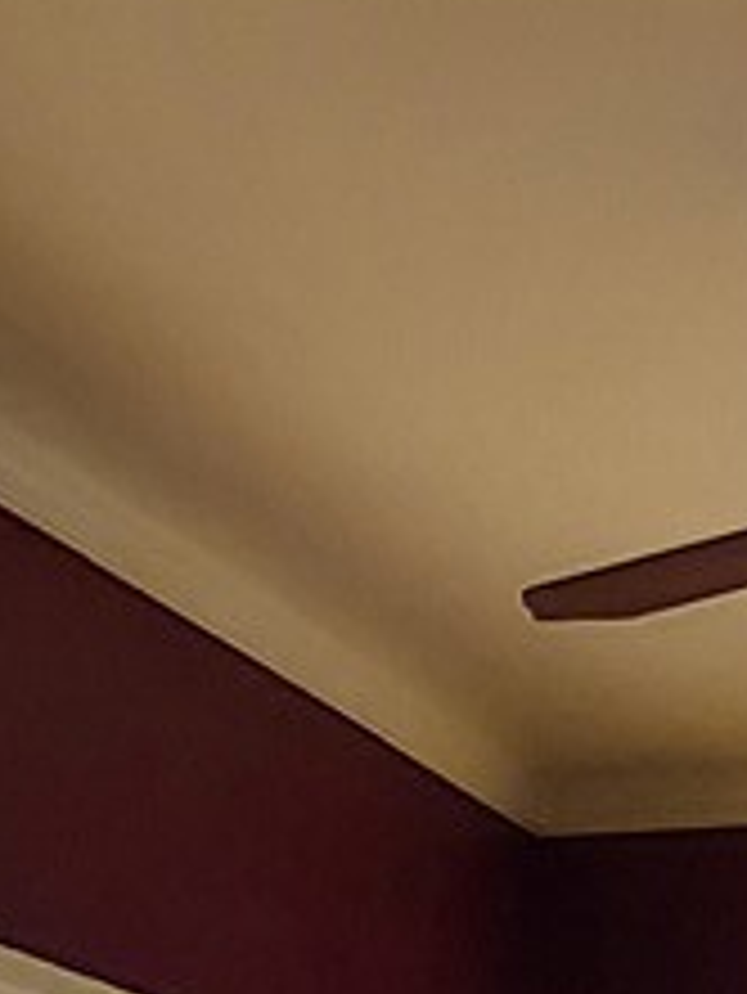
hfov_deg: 12.3
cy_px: 2019
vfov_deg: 14.1
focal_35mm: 116
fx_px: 3334
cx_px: 1026
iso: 200
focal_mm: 4.6
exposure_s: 1/60
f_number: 2
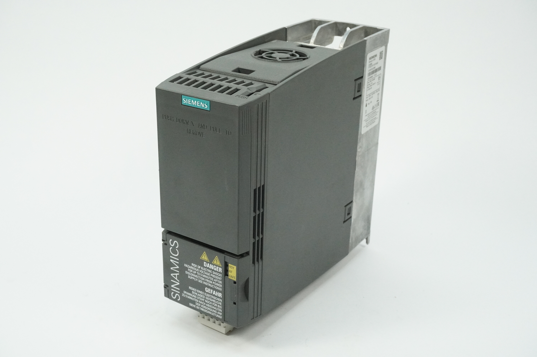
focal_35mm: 45
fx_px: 671
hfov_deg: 43.6
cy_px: 178
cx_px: 268
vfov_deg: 29.8
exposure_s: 1/400
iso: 5000
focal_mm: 30
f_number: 10
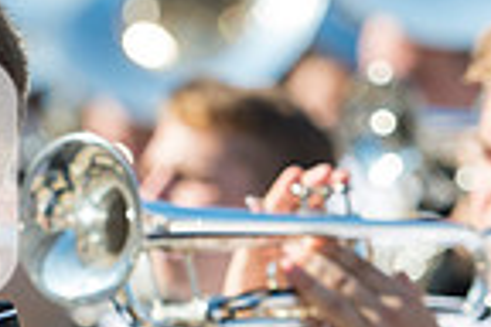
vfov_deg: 2.5
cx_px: -239
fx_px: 7433
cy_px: 211
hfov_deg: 3.8
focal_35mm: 545
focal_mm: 135
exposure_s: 1/1000
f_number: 4.5
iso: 200
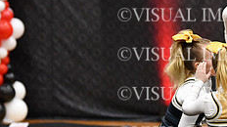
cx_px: 259
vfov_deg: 2.4
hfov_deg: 4.2
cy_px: 74
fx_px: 3073
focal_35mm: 511
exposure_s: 1/800
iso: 5000
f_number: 2.8
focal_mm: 130
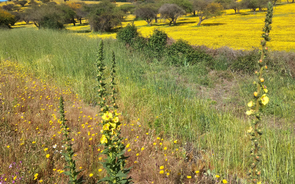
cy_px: 78
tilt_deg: -15.6
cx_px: 146
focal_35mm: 31
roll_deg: +3.8
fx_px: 249
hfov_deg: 61.2
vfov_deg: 40.5
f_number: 2.2
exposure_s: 1/1709
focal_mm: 4.15
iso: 25
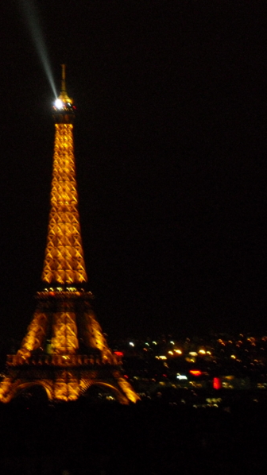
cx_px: 52
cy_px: 238
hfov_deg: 7.8
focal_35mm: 156
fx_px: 1965
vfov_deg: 13.8
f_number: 5.6
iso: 800
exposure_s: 1/8
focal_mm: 18.9
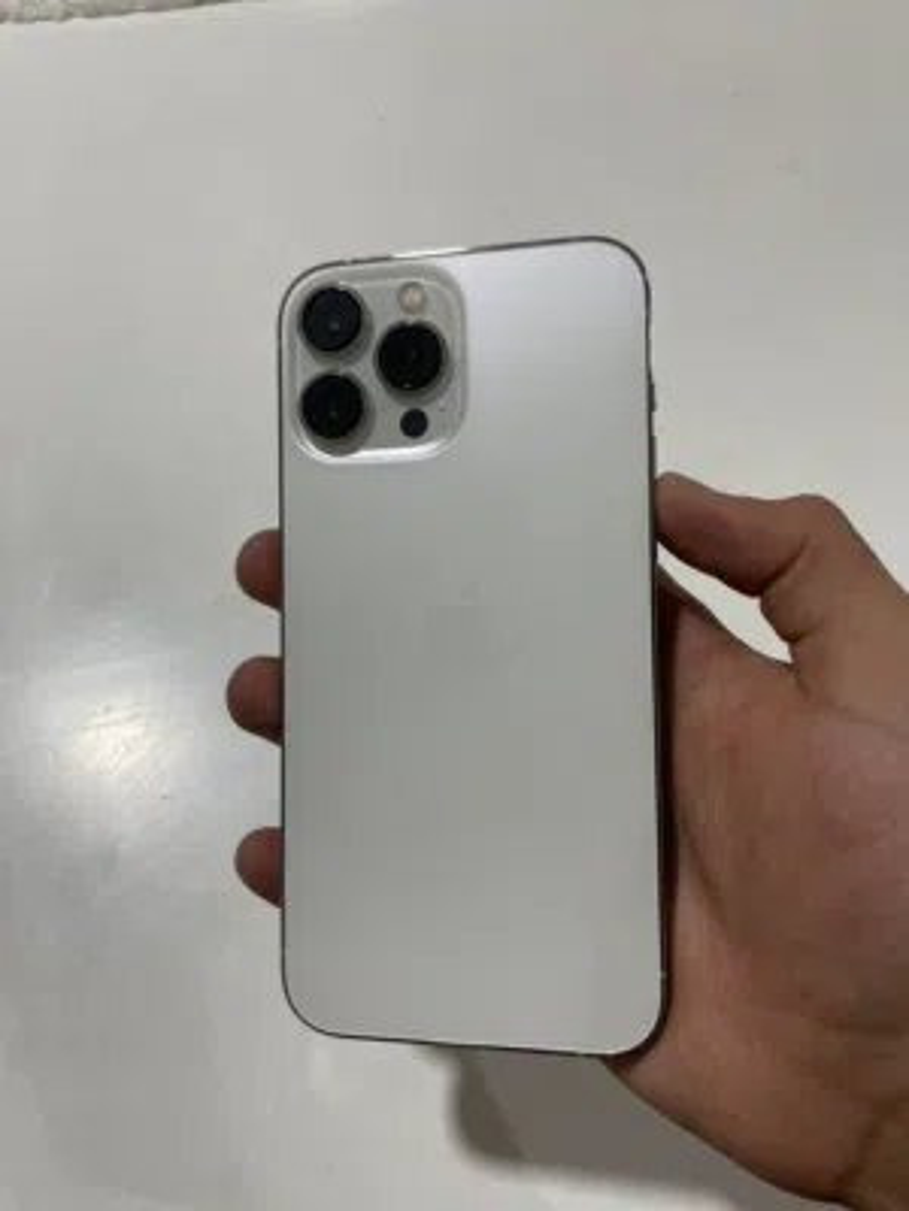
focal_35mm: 26
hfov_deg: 53.1
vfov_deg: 67.3
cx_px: 454
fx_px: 910
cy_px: 606
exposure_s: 1/100
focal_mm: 4.2
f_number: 1.6
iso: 125
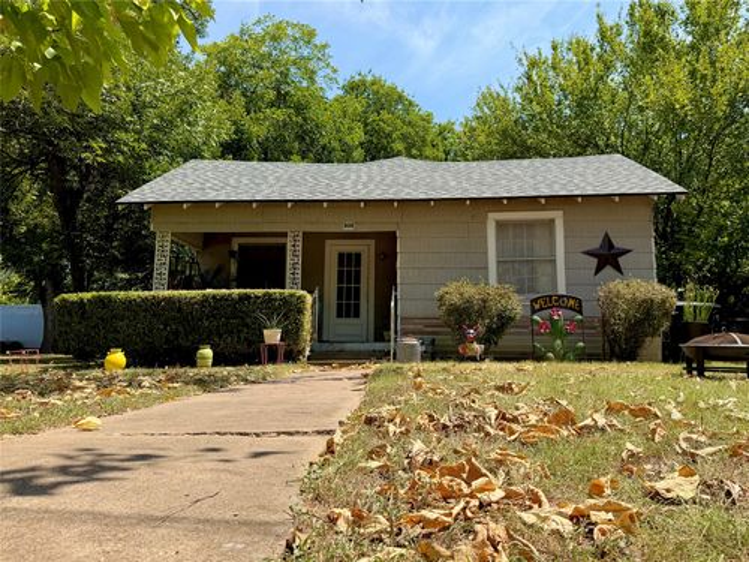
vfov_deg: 56.8
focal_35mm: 24
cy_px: 281
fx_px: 519
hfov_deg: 71.6
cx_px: 374
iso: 80
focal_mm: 6.76
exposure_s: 1/3145
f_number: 1.78
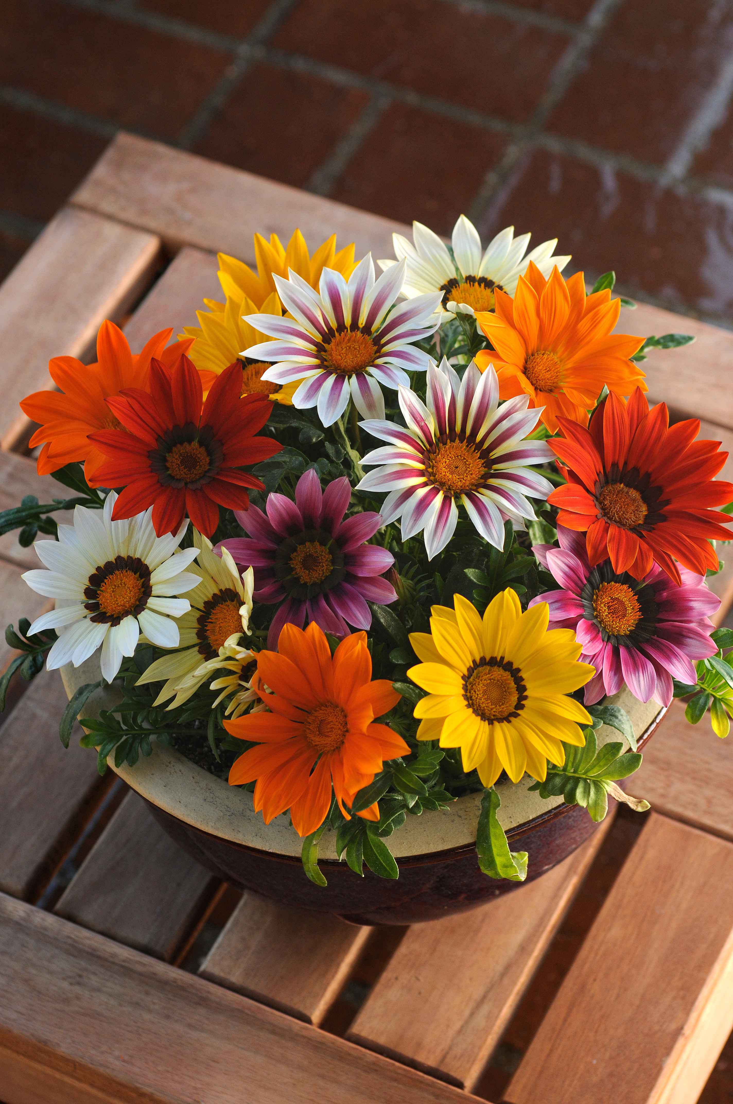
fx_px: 3215
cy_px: 552
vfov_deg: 19.5
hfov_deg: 13.0
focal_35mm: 105
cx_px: 366
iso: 200
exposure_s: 1/200
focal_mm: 70
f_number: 5.6
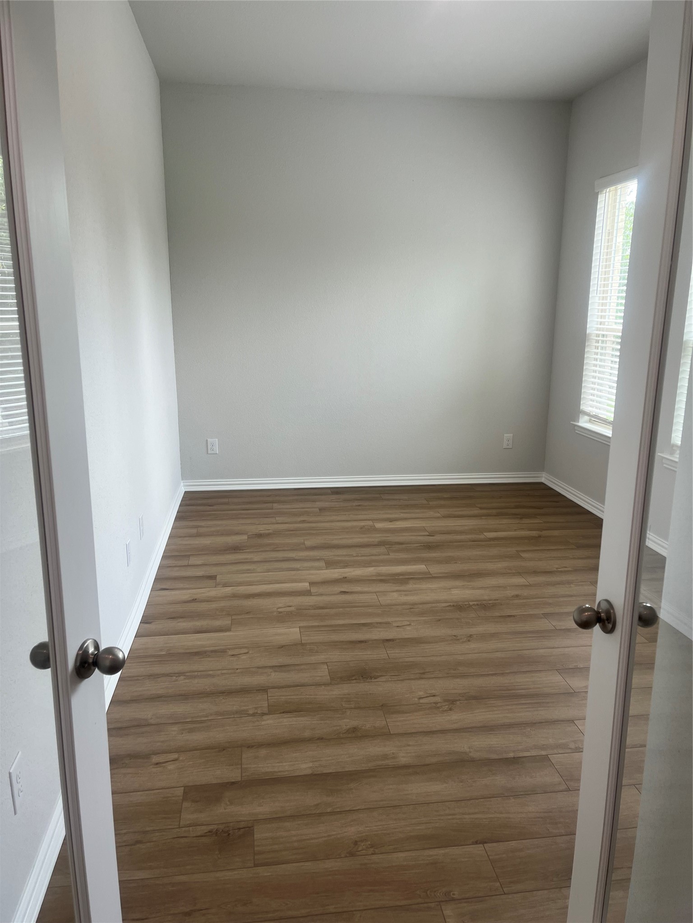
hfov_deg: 53.1
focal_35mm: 26
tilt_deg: -12.7
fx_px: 694
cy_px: 462
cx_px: 346
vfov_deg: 67.3
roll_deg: -0.2
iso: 40
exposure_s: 1/120
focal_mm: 5.1
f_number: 1.6
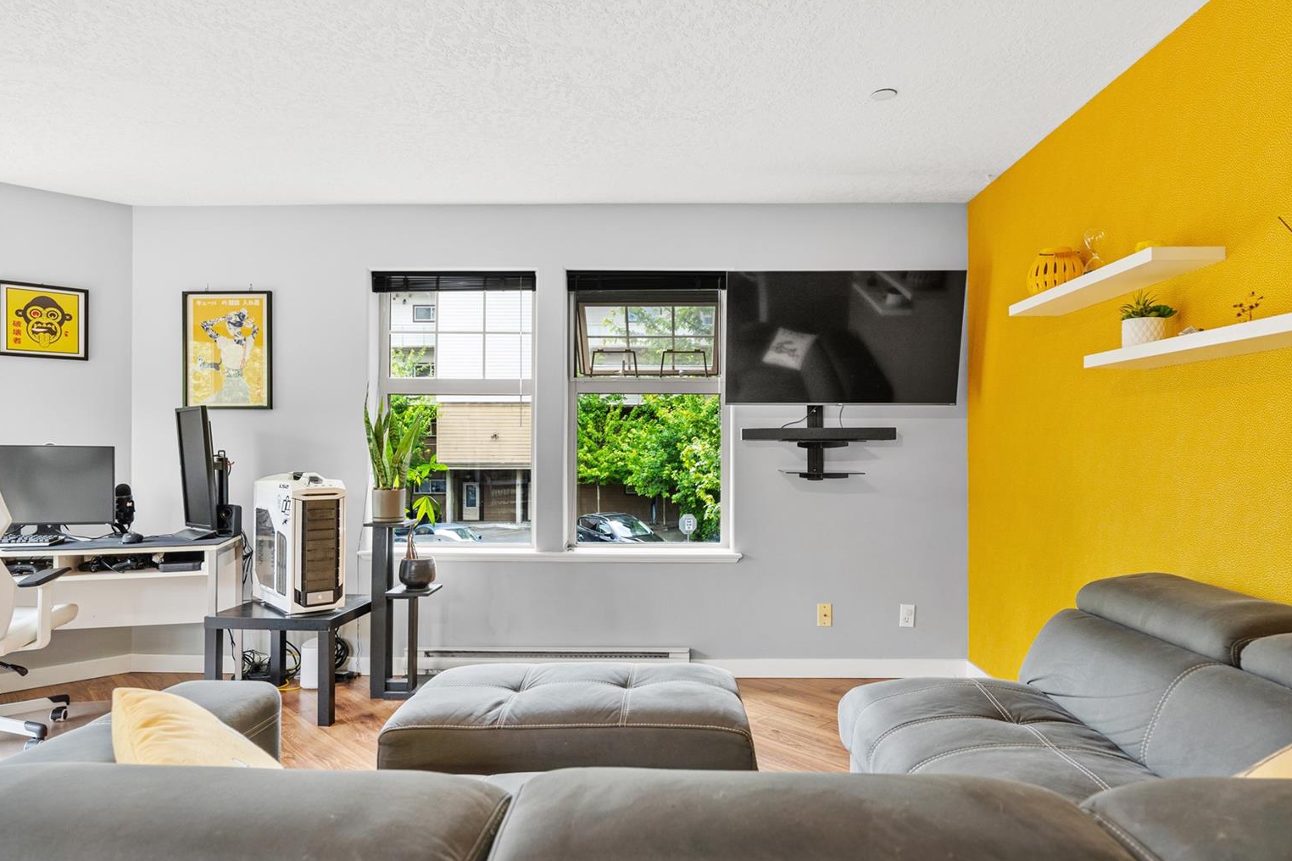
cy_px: 435
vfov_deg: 59.5
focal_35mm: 21
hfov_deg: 81.2
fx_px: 754
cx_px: 660
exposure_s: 1/30
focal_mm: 20
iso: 400
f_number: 4
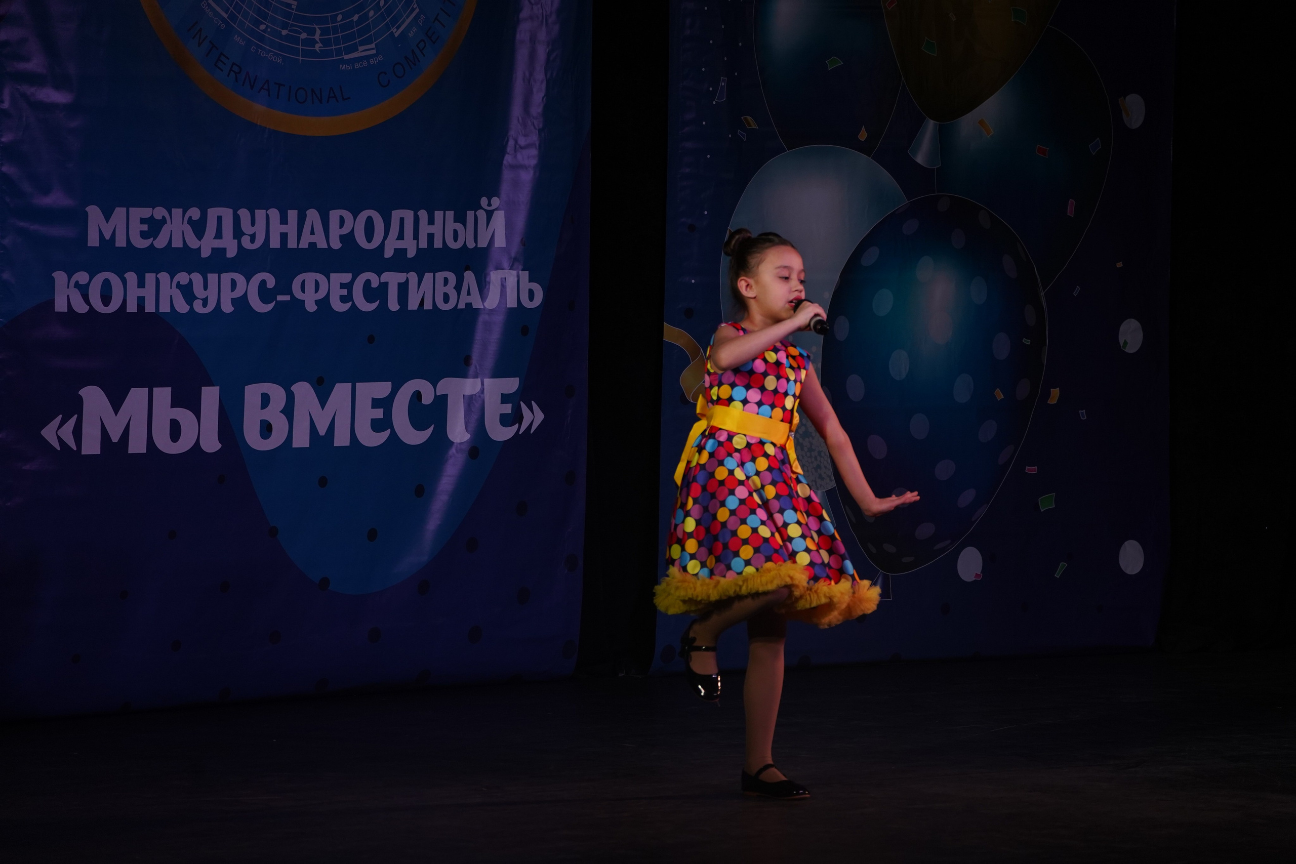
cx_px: 648
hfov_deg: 14.7
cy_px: 432
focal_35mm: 140
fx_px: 5040
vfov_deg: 9.8
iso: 1600
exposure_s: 1/400
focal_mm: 140
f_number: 5.6
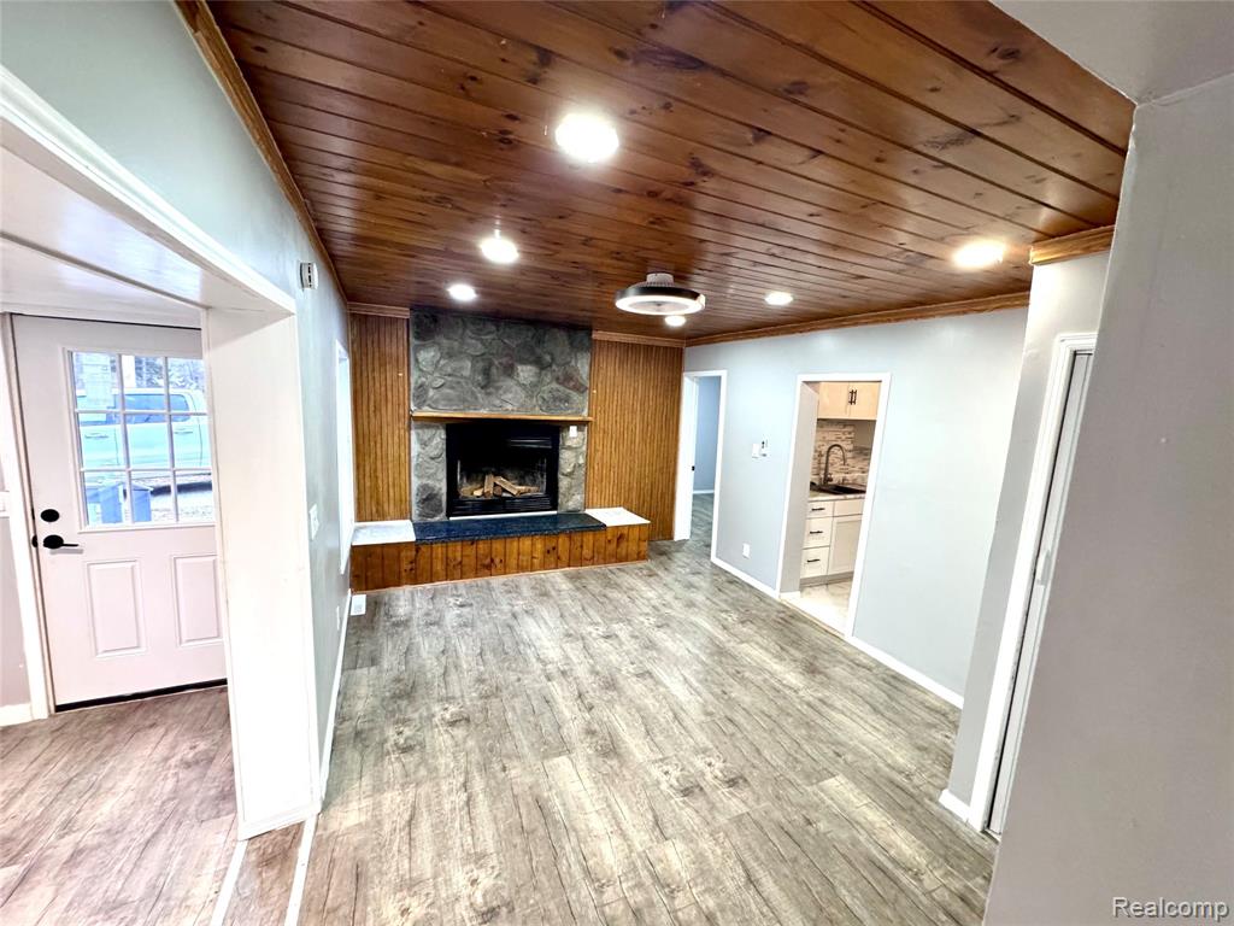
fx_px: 499
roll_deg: -2.5
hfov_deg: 102.1
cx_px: 617
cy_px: 463
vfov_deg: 85.7
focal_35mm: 14
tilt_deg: -10.6
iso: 320
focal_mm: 2.22
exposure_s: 1/60
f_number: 2.2
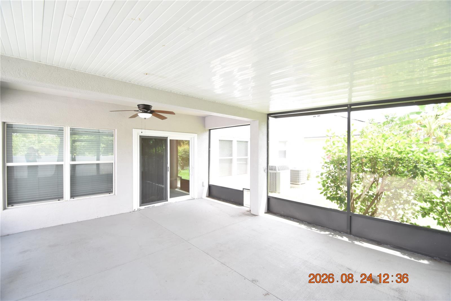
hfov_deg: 100.4
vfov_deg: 77.3
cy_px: 150
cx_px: 226
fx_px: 188
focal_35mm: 15
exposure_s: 1/125
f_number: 4.8
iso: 400
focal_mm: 10
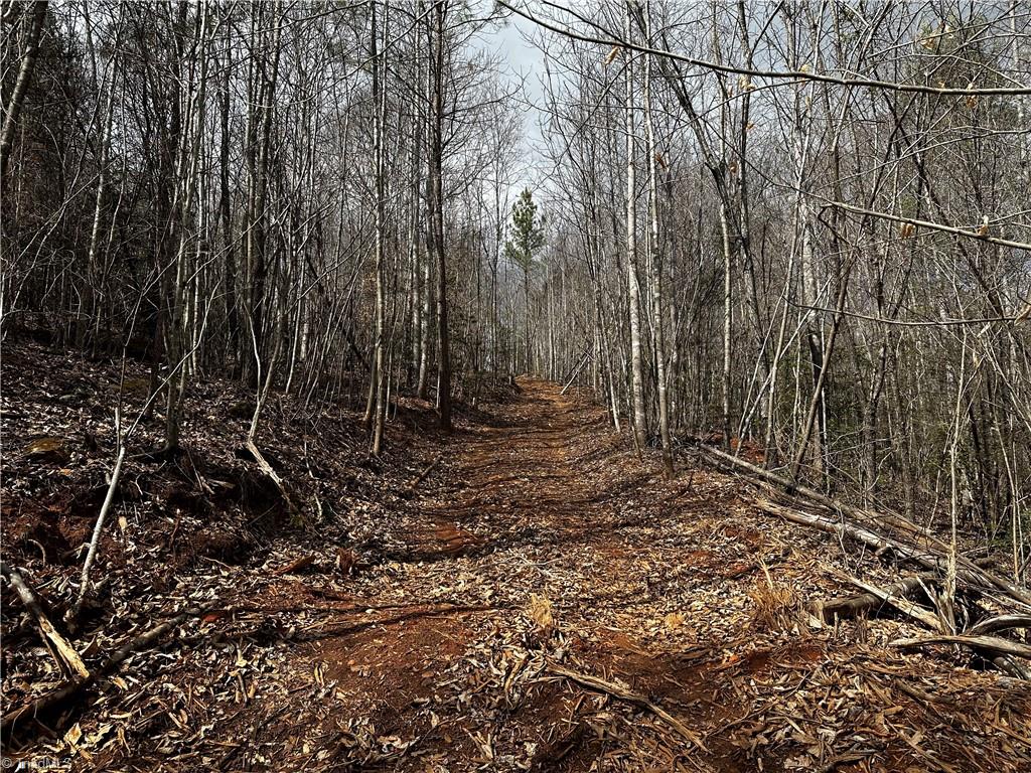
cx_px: 516
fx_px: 715
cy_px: 386
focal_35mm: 24
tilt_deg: +11.6
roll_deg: +0.3
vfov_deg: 56.8
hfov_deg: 71.6
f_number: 1.78
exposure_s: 1/2882
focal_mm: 6.86
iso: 80
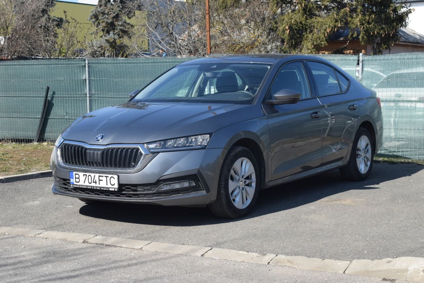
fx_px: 742
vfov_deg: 21.6
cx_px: 212
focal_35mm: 63
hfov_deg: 31.9
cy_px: 142
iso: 200
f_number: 9
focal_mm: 42
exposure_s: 1/320
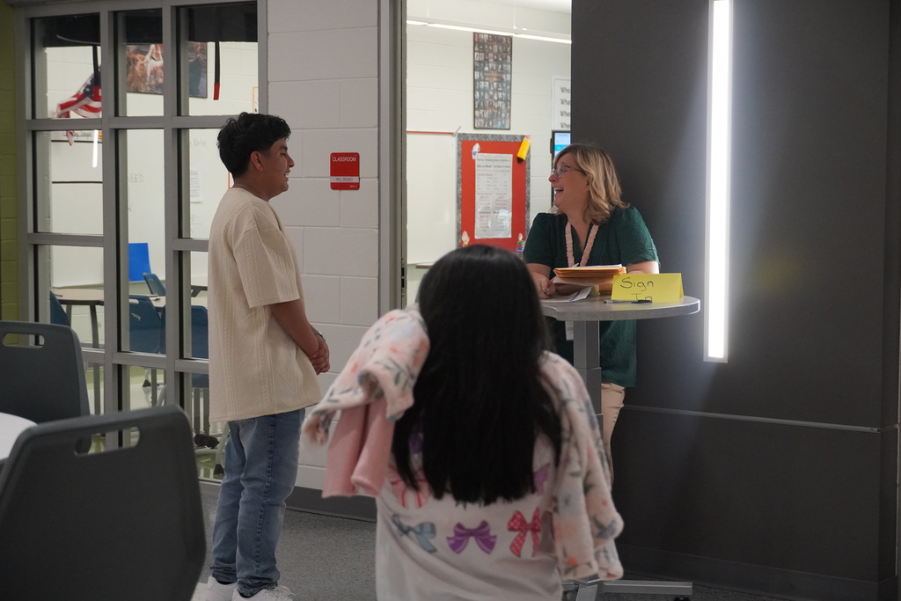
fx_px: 1652
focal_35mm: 66
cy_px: 300
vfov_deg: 20.6
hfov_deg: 30.5
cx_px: 450
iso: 2500
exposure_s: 1/160
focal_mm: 44
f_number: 5
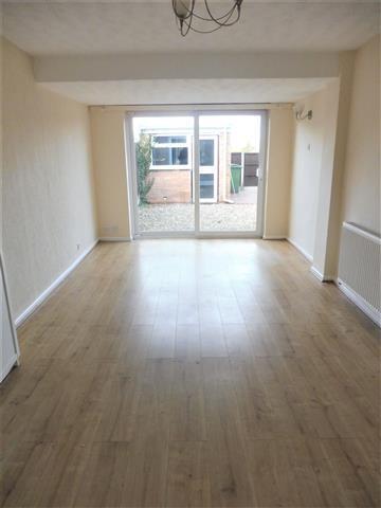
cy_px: 254
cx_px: 190
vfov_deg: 71.6
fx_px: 352
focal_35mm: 24
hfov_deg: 56.8
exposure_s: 1/50
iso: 400
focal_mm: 4.3
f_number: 3.3
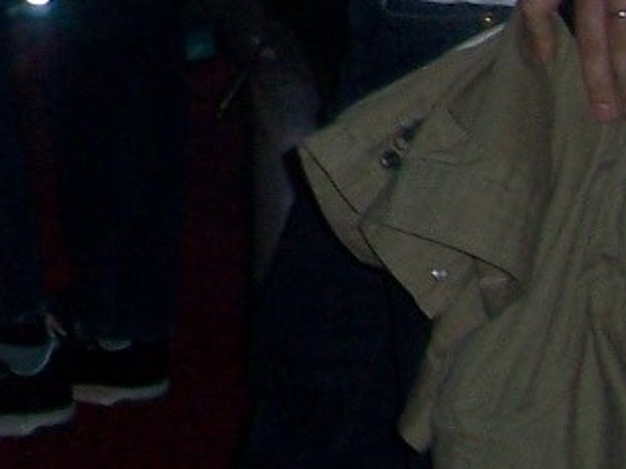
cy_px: -619
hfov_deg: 10.9
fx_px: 2984
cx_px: -622
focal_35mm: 165
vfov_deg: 8.3
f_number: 2.7
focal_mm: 5.6
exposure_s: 1/60
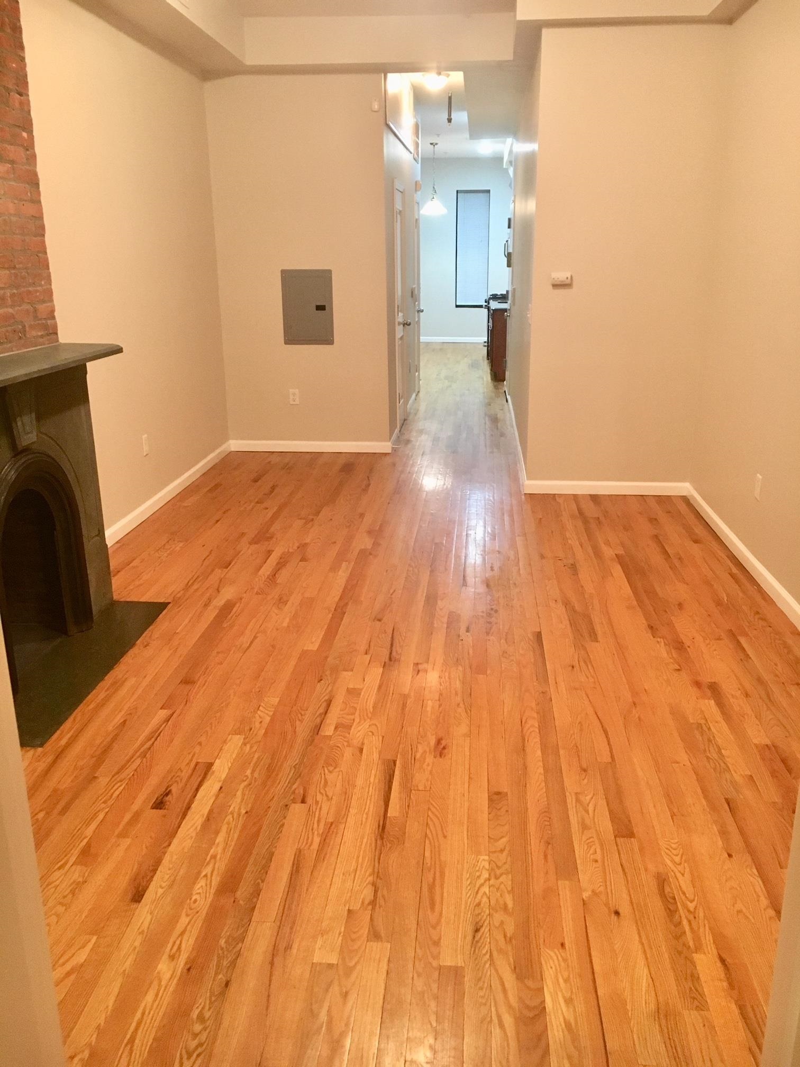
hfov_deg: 48.2
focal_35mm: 29
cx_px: 400
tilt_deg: -17.6
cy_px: 534
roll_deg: +1.0
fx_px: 894
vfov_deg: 61.7
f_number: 2.2
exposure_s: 1/24
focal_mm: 4.15
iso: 200
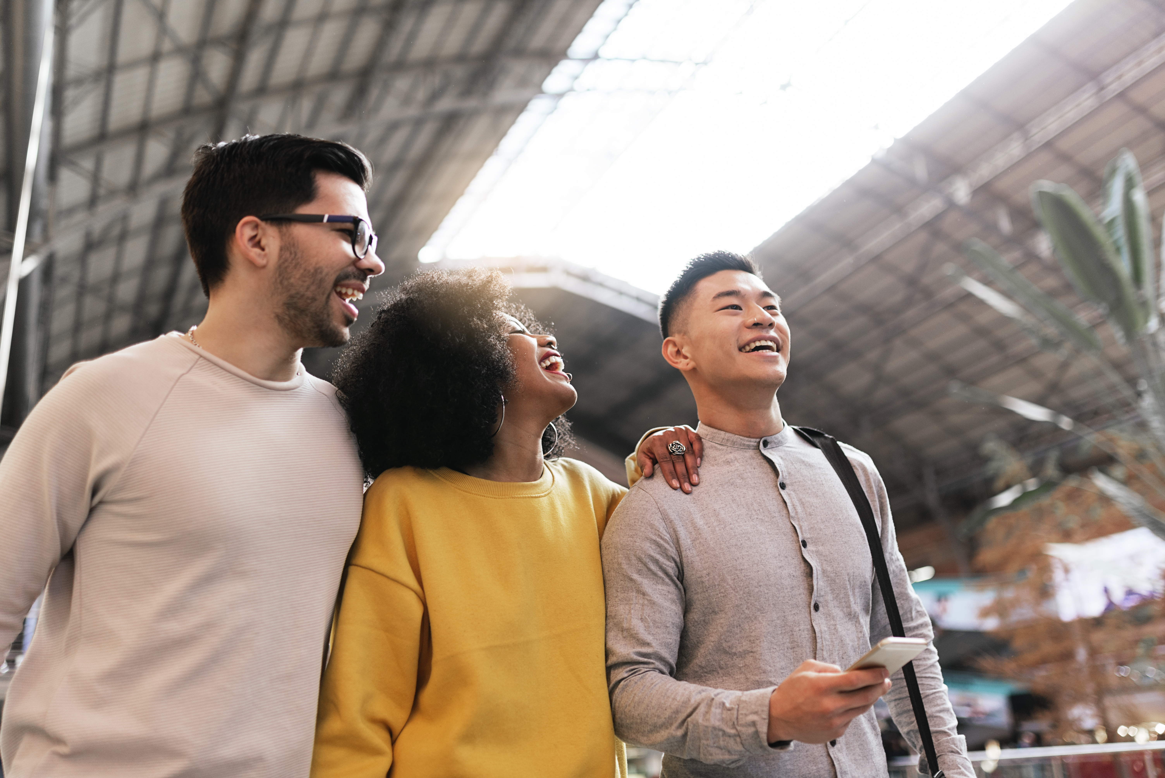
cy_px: 389
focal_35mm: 35
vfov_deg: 37.9
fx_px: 1133
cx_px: 582
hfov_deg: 54.4
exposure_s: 1/250
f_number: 1.4
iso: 200
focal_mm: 35
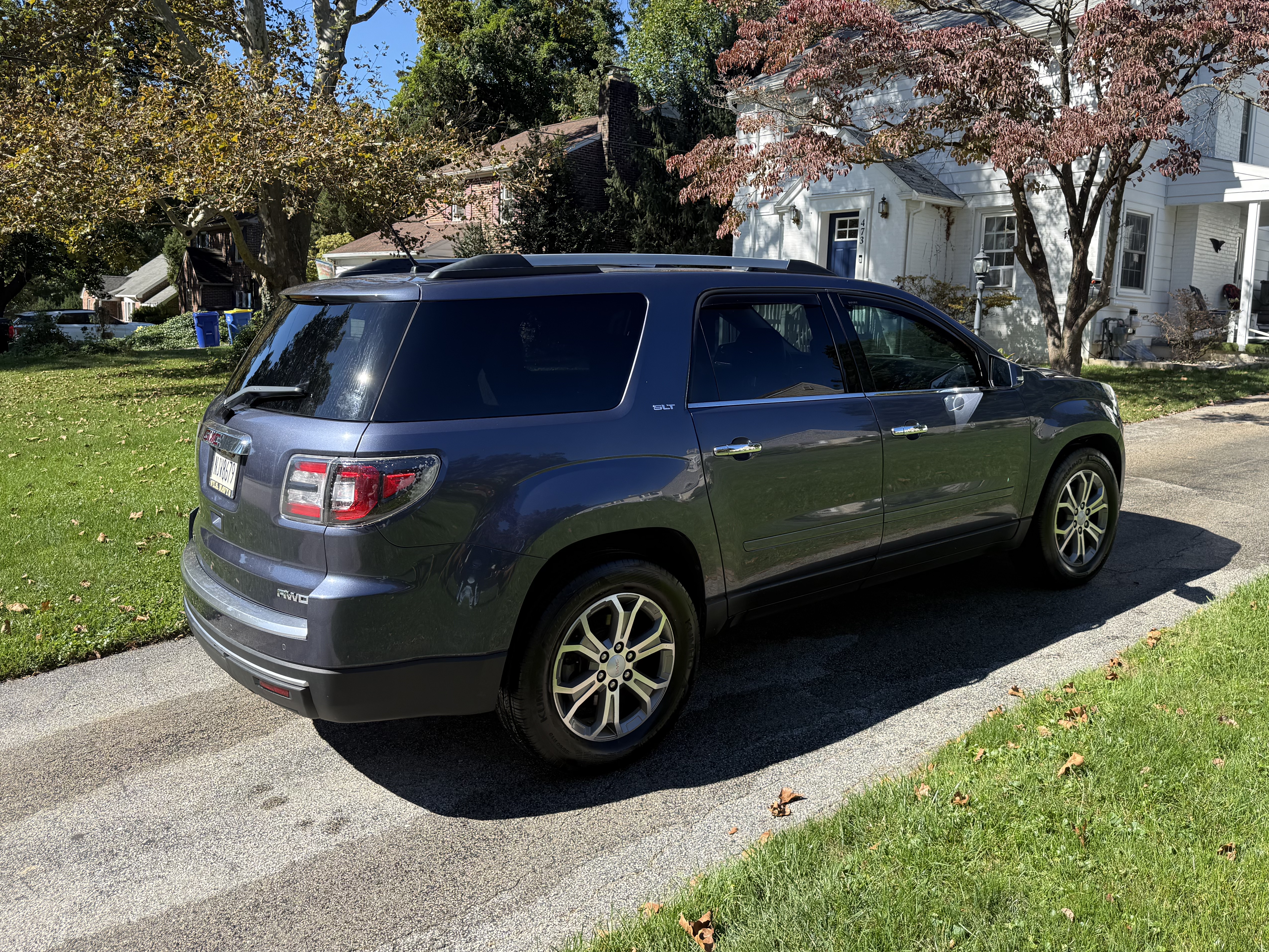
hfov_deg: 65.2
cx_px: 696
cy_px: 427
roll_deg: -2.2
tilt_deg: -5.6
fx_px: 990
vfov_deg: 51.3
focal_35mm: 27
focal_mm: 6.76
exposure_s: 1/1410
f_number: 1.78
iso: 80
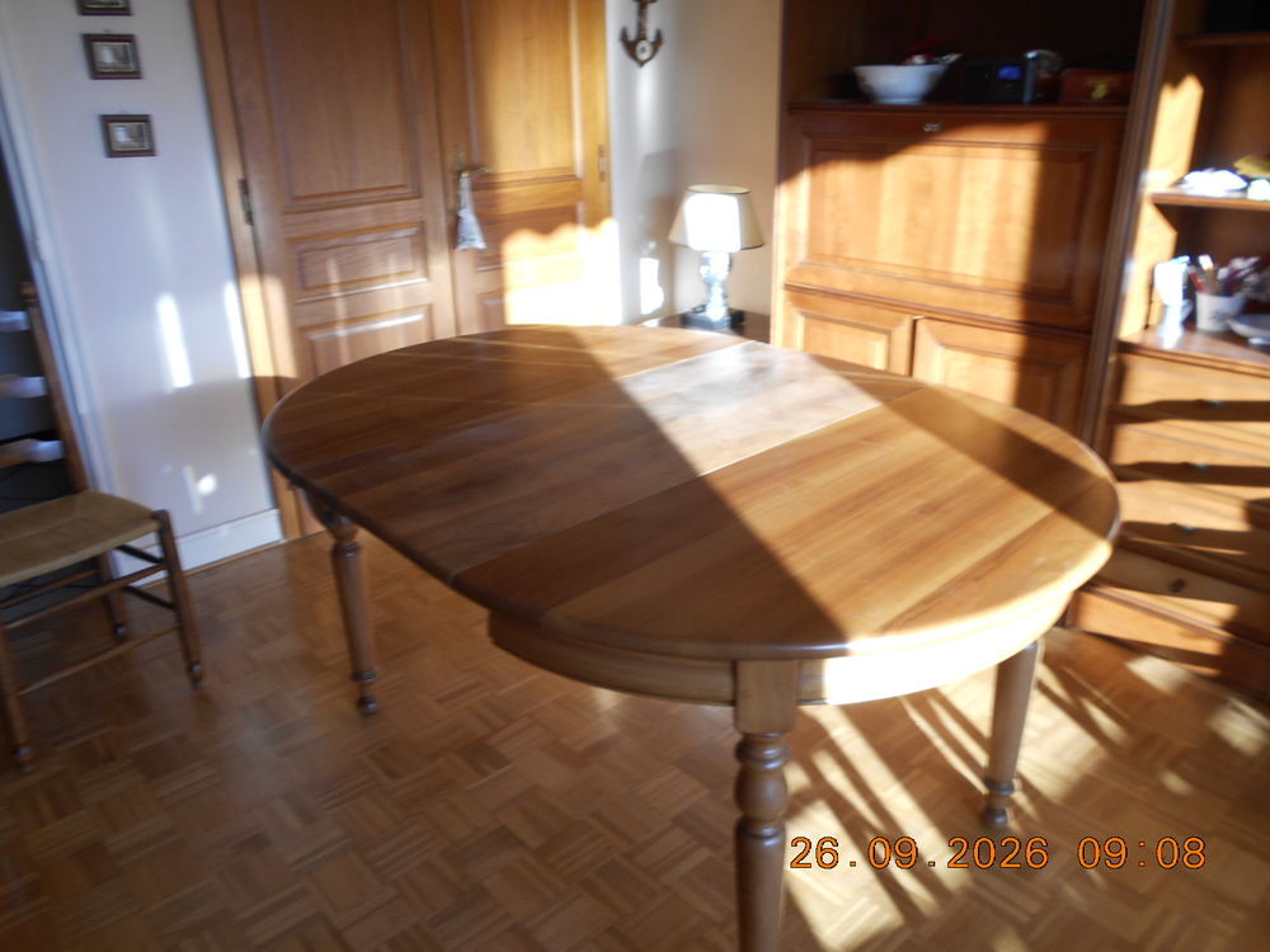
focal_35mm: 26
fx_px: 954
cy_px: 476
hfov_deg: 67.3
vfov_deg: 53.1
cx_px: 635
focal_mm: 4.6
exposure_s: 1/40
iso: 80
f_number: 3.2
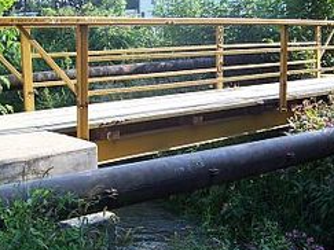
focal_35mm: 56
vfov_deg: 26.0
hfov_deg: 34.2
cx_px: 208
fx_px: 540
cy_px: 100
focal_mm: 5.6
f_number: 2.7
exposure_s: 1/250
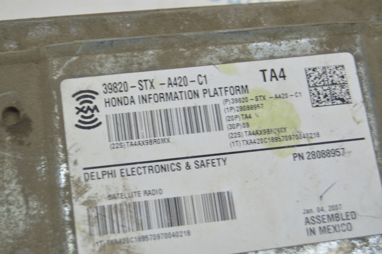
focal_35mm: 82
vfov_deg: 16.5
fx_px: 875
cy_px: 127
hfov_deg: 24.6
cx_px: 191
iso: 400
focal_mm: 55
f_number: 5.6
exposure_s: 1/20
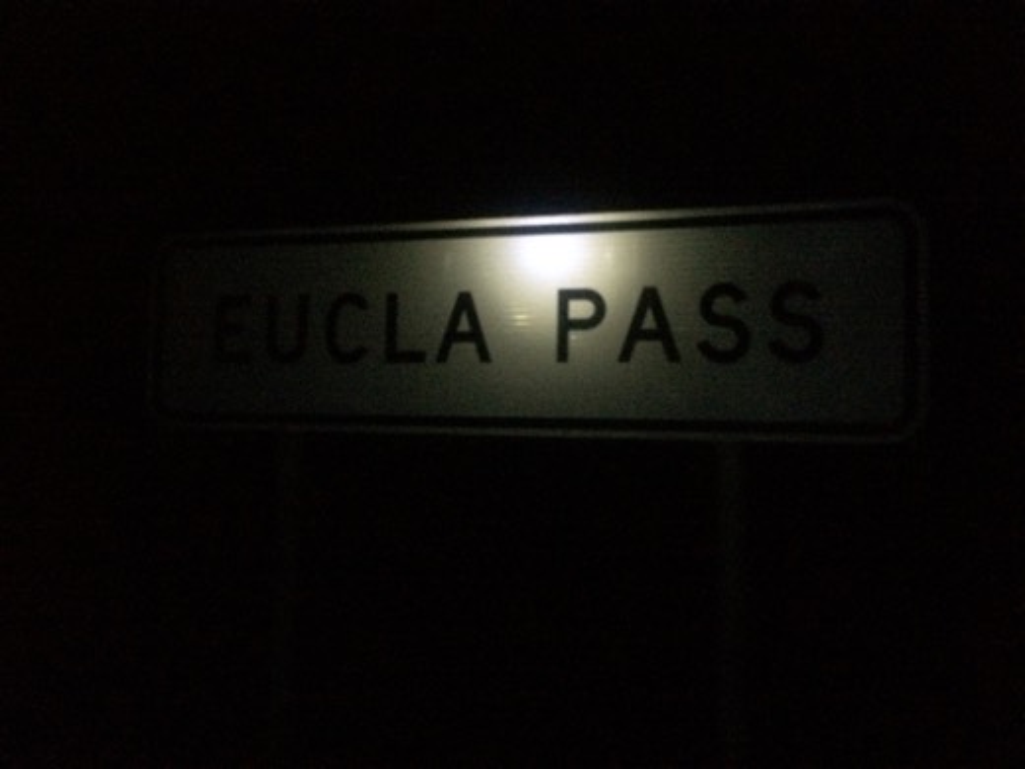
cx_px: 512
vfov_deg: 48.2
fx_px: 859
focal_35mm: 29
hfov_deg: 61.7
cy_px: 384
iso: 2000
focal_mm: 4.15
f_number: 2.2
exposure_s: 1/15
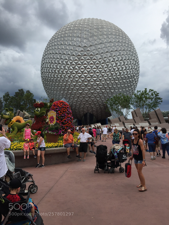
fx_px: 189
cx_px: 84
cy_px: 112
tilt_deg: +7.4
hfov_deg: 48.2
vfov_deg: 61.7
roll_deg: +1.2
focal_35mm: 29
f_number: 2.2
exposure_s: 1/2475
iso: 32
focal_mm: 4.15
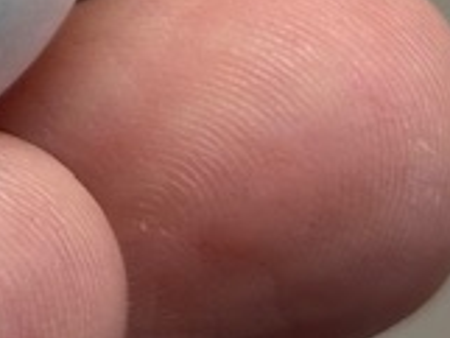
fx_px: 4957
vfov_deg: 3.8
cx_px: -1068
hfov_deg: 4.9
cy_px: -743
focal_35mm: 381
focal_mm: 6.86
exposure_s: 1/100
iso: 64
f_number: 1.78
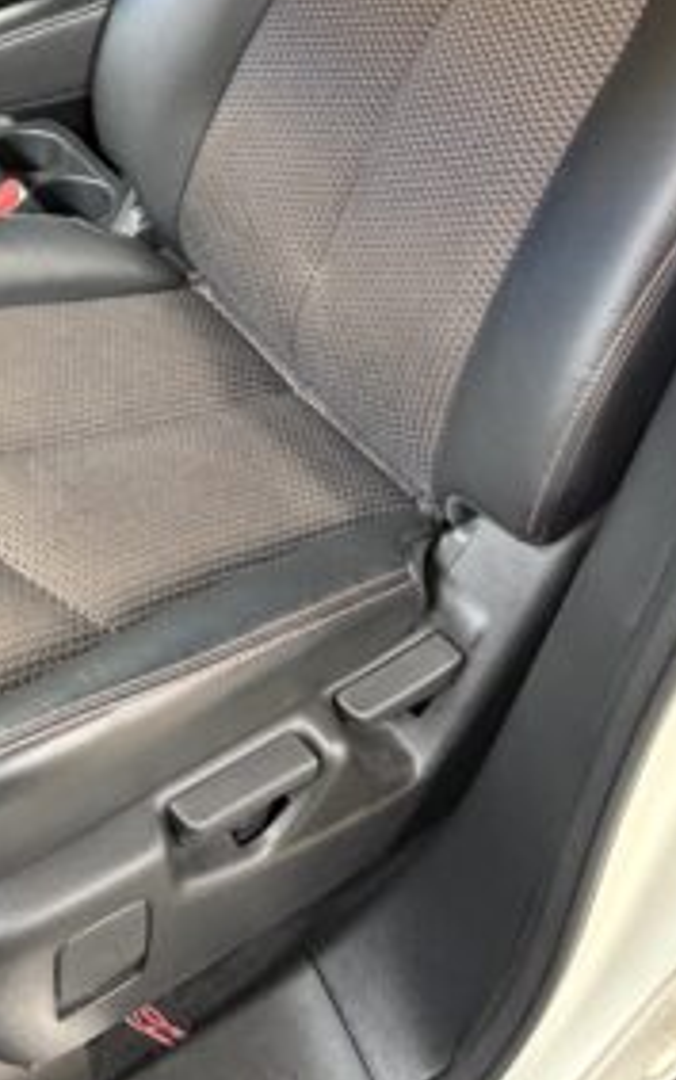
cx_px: 115
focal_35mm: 42
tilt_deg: -33.3
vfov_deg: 44.5
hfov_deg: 29.7
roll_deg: +0.3
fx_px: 1237
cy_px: 191
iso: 1250
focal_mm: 2.22
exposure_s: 1/33
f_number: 2.2
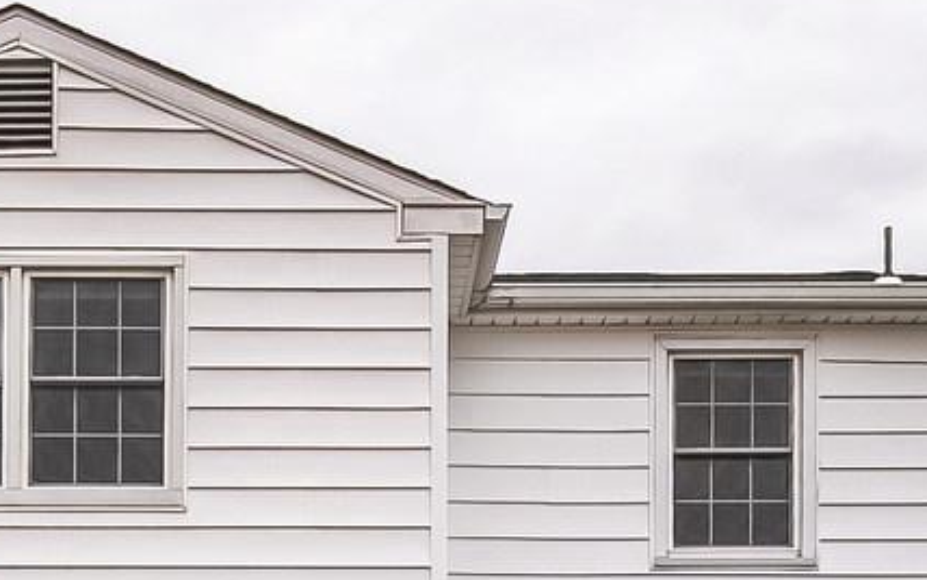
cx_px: 282
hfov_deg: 26.3
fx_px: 1972
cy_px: 685
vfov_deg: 16.1
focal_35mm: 78
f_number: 10
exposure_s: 1/60
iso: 80
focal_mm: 16
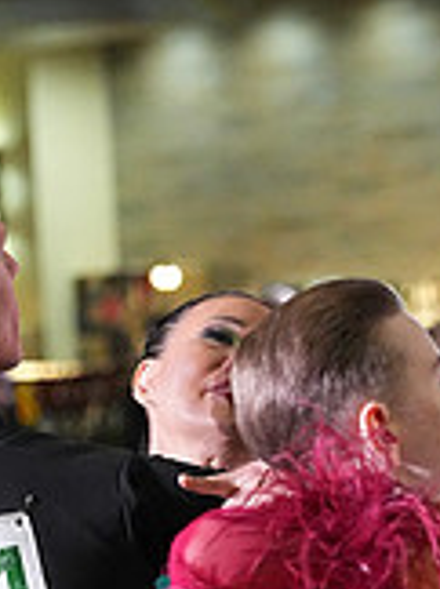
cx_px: 151
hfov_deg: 3.2
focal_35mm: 459
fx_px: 7800
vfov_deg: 4.3
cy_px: 869
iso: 10000
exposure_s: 1/400
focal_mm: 133
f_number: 5.6
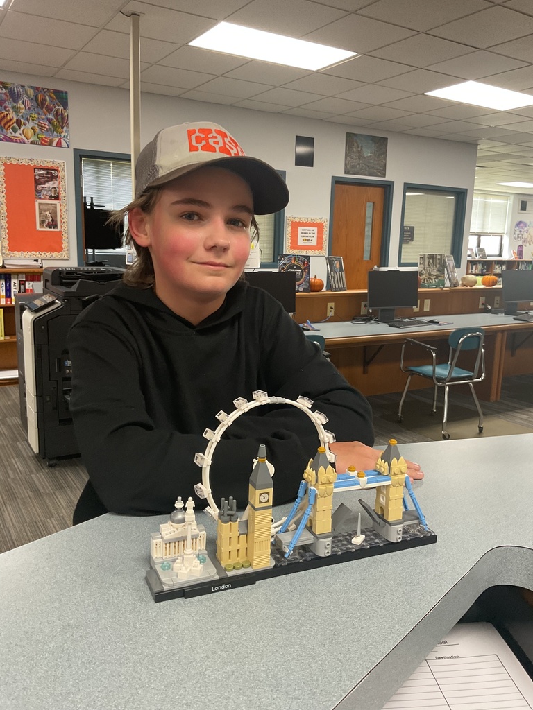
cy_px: 355
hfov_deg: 48.2
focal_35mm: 29
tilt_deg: -9.9
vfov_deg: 61.7
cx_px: 266
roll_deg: -2.3
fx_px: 595
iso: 100
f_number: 1.8
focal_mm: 3
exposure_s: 1/60
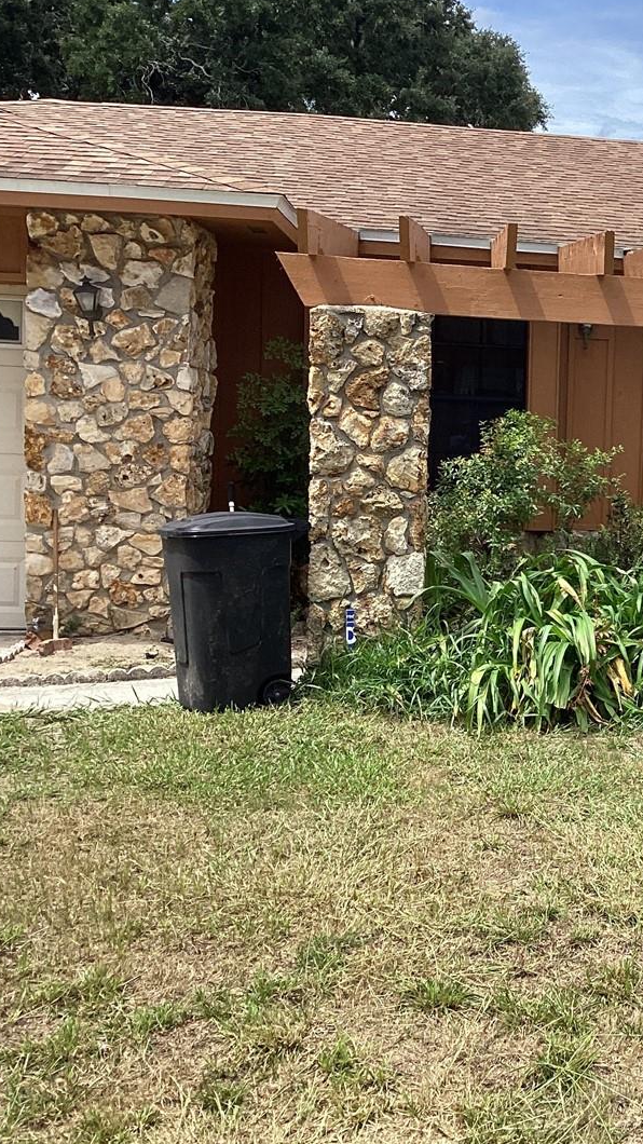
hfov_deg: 21.8
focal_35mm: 51
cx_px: 763
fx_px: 1546
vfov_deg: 40.6
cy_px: 532
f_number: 2.4
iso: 25
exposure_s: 1/867
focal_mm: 3.3
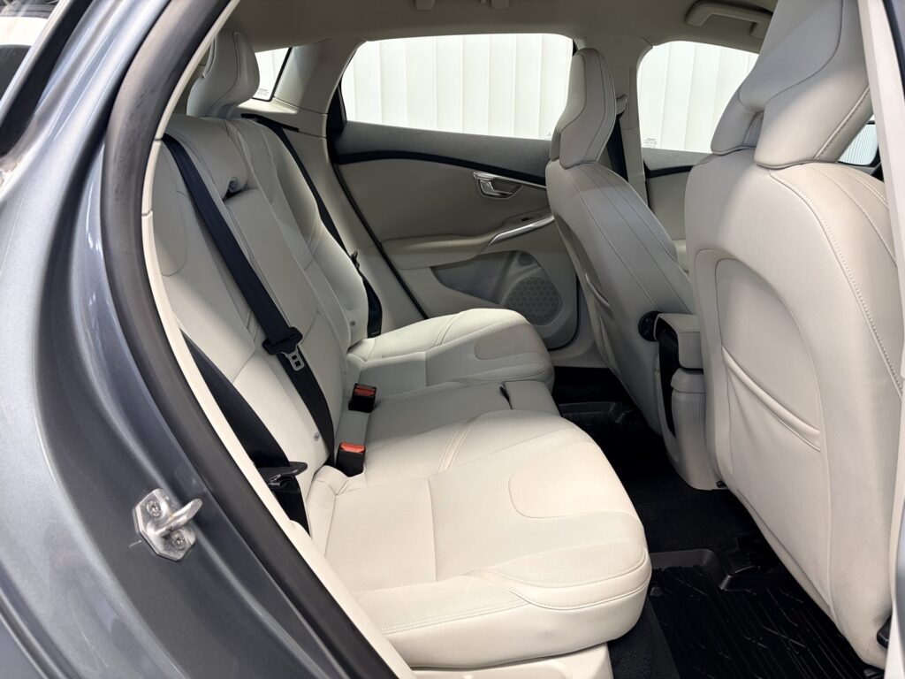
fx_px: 680
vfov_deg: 53.1
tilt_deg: -19.8
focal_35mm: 26
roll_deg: +0.6
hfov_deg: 67.3
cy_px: 340
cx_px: 452
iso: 125
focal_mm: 5.96
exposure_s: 1/50
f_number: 1.6
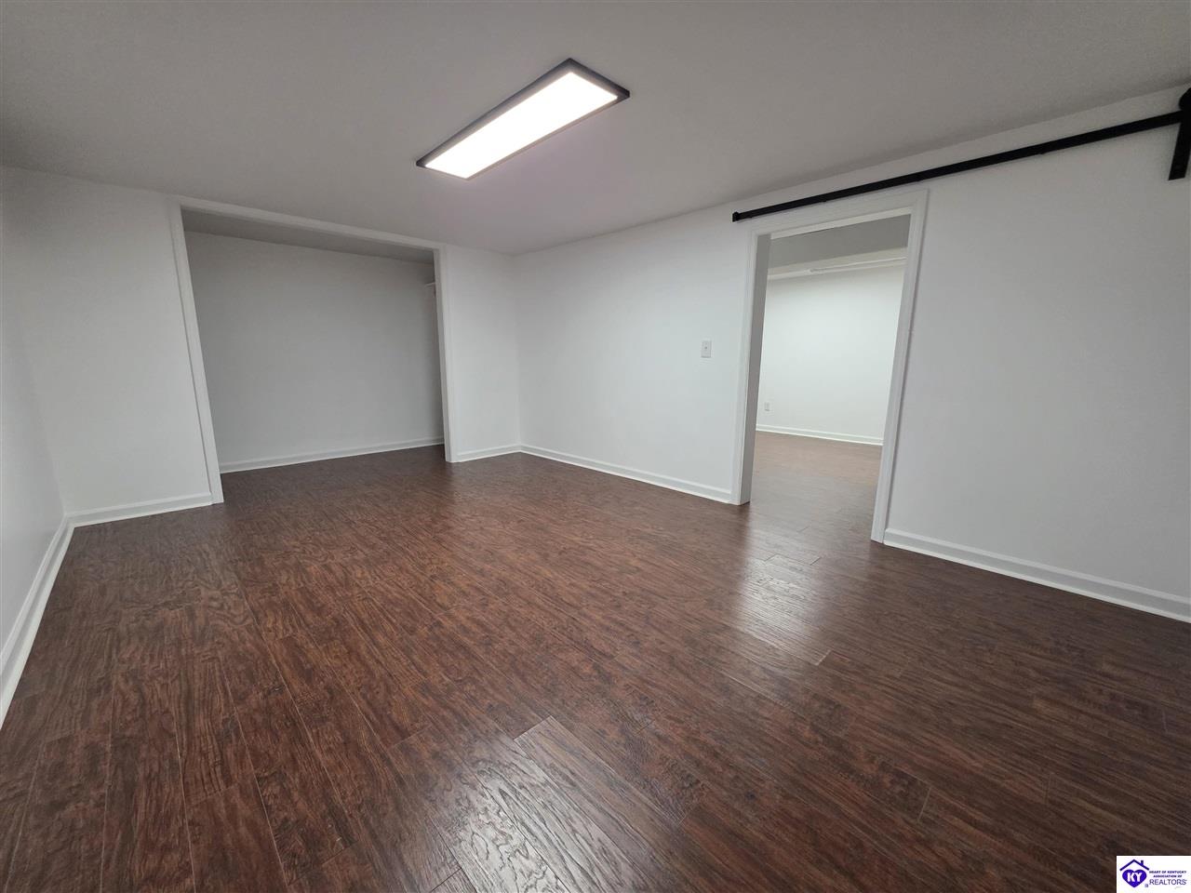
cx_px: 596
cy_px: 446
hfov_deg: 106.2
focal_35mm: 13
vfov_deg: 89.9
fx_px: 447
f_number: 1.9
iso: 320
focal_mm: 2.2
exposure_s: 1/120
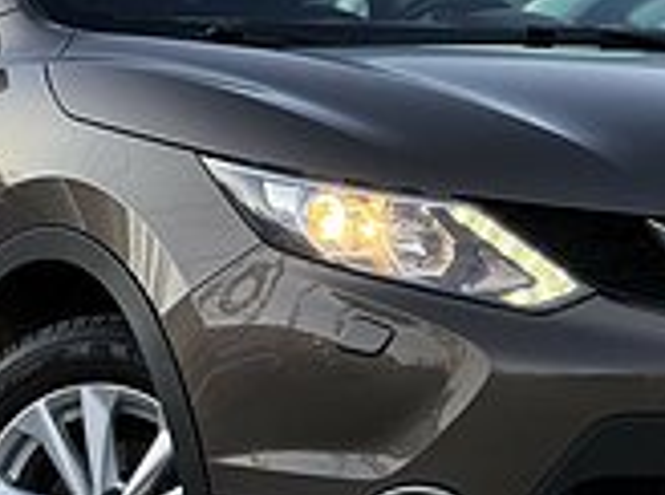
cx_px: 251
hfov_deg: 4.9
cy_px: 231
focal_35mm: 402
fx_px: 7700
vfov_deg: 3.7
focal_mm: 15.66
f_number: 2.8
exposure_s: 1/100
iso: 125
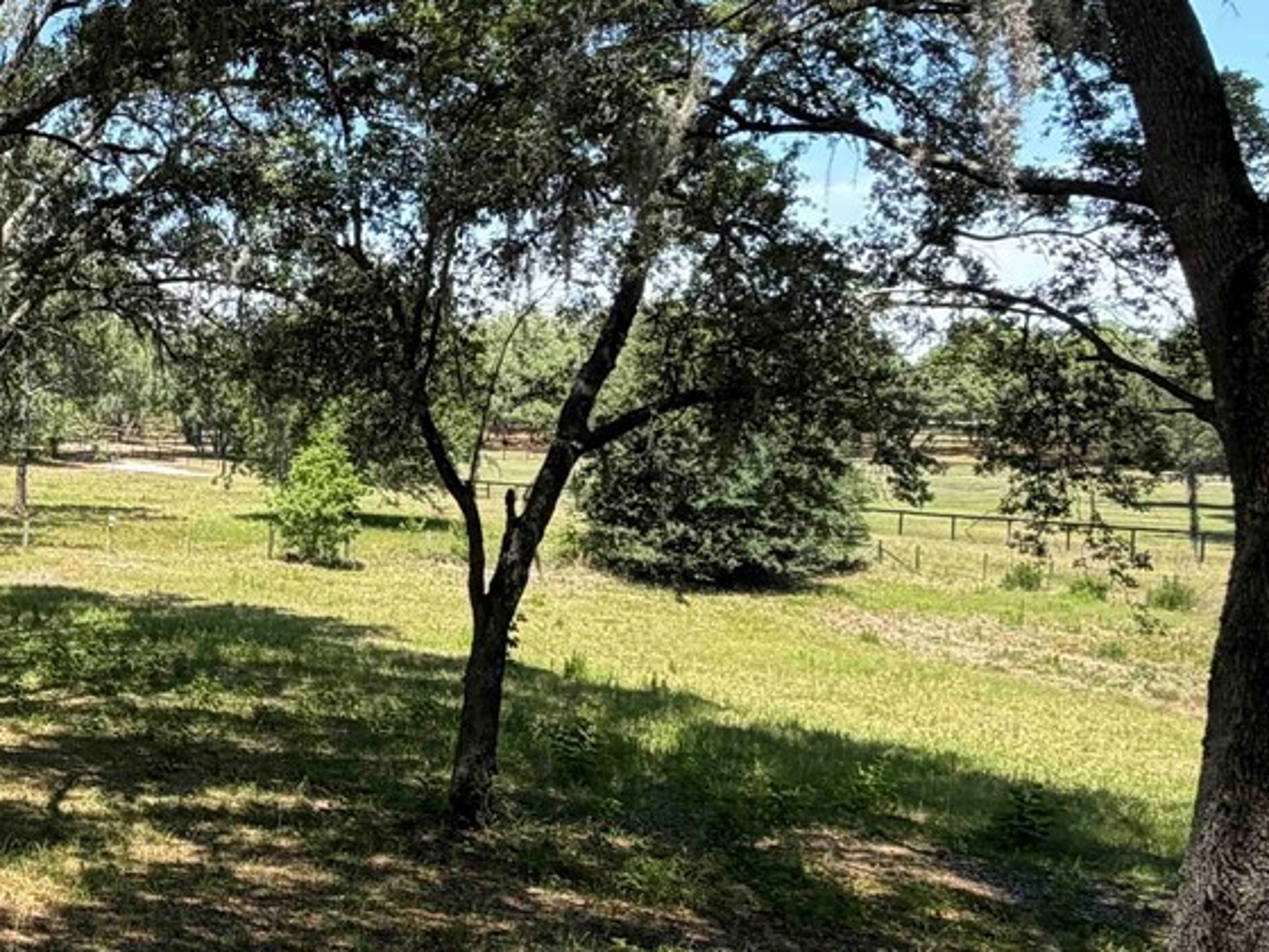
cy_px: 471
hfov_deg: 37.9
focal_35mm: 40
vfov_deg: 36.0
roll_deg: -1.3
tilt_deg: -1.8
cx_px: -165
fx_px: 1466
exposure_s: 1/502
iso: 50
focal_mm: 2.22
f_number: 2.2
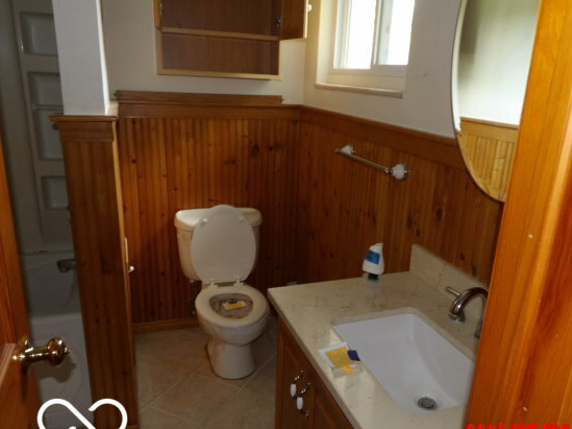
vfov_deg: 49.6
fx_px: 462
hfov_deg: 63.2
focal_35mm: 28
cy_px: 241
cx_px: 323
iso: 200
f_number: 3.2
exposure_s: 1/33
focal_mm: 4.3
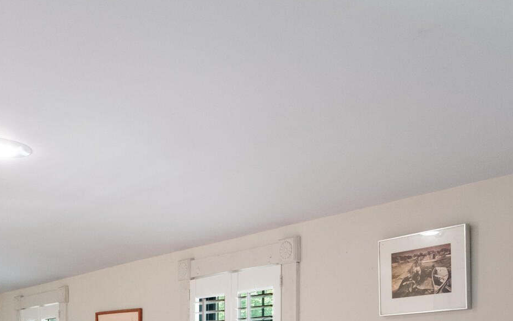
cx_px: 229
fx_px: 643
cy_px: 386
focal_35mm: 46
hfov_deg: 43.4
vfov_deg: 25.2
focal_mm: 9.2
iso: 500
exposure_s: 1/1.67
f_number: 8
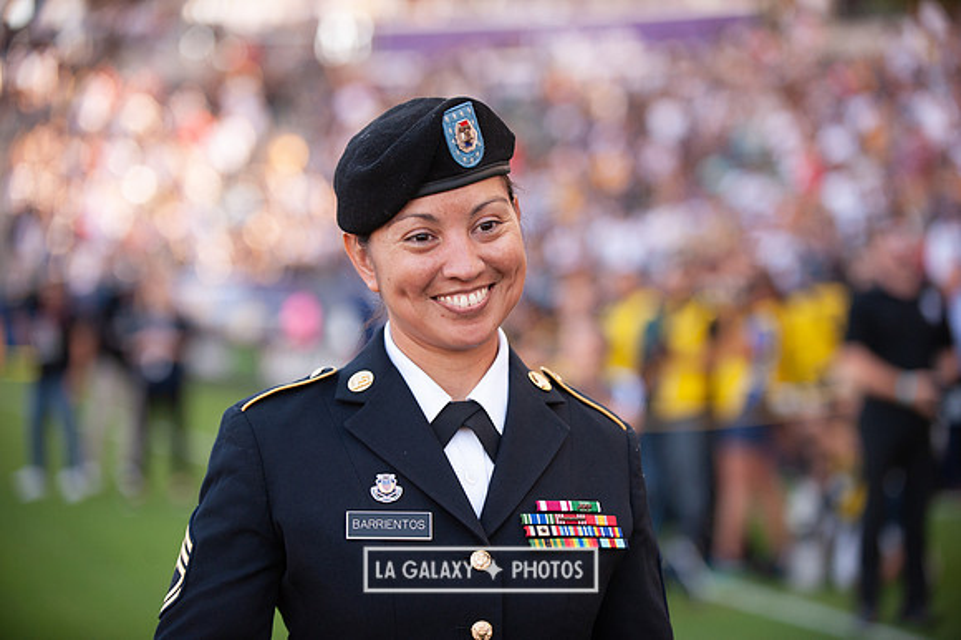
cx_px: 480
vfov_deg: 9.8
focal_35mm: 140
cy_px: 320
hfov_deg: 14.7
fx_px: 3735
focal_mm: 140
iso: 800
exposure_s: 1/1250
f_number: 2.8
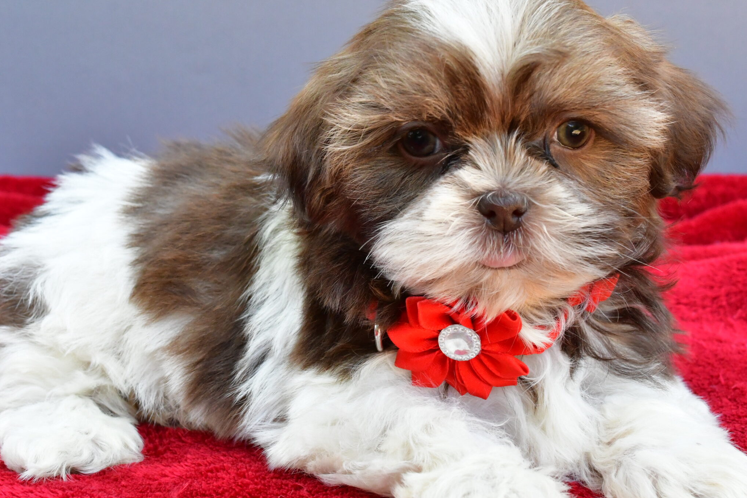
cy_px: 255
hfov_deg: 37.5
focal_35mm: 53
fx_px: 1100
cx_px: 382
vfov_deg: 25.5
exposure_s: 1/250
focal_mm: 28
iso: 3200
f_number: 10
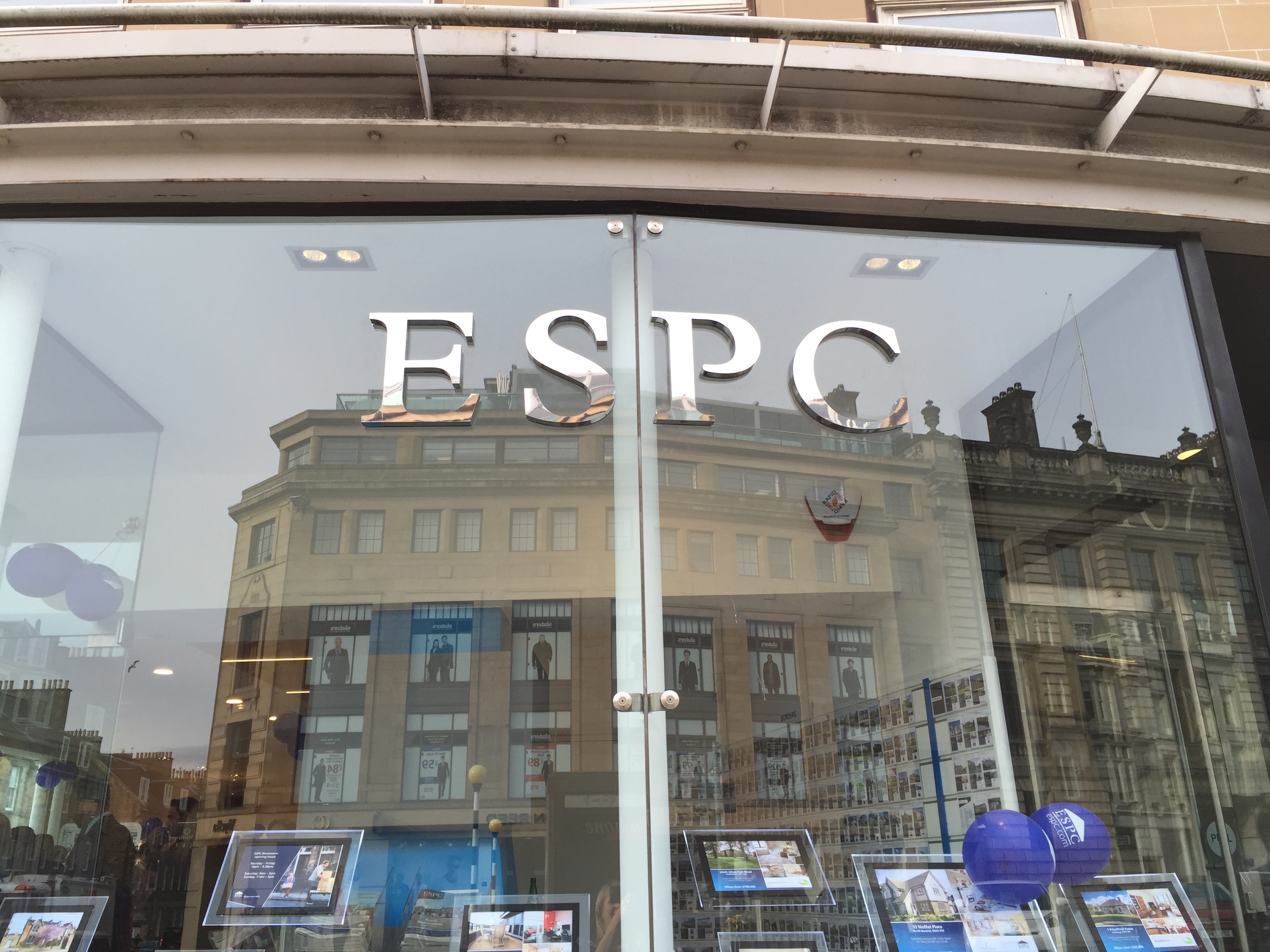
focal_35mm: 29
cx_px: 635
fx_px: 1064
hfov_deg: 61.7
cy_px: 476
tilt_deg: +21.9
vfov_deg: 48.2
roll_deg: +0.6
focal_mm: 4.15
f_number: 2.2
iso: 32
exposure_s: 1/192
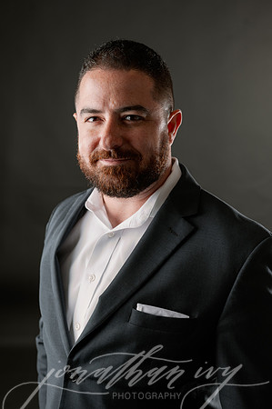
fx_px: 568
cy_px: 204
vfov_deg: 39.6
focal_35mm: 50
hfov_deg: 26.9
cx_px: 136
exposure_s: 1/200
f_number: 5
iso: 100
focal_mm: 50
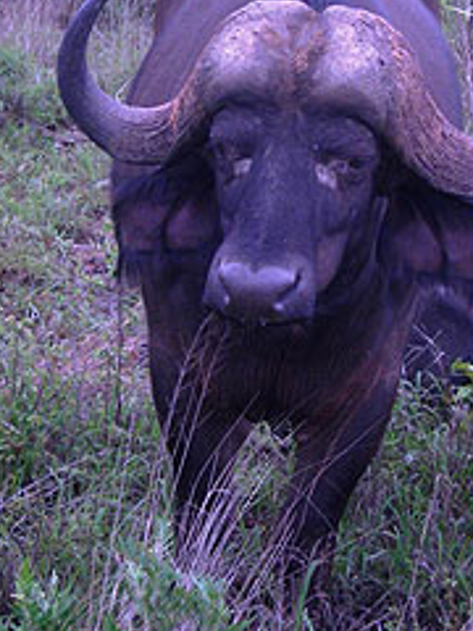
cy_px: 84
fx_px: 3626
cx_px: 231
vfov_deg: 9.9
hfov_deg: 7.5
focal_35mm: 199
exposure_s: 1/102
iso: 50
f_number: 4.3
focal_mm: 19.1
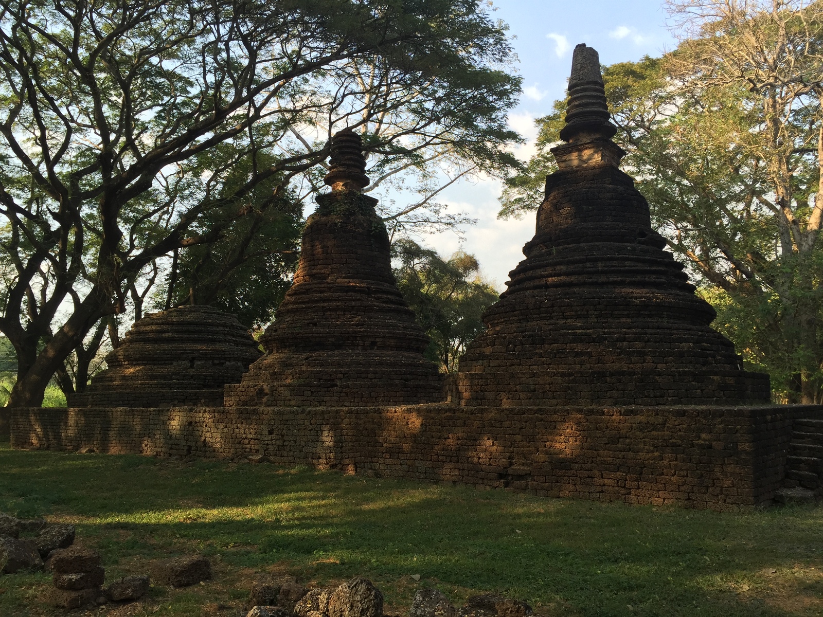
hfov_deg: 61.7
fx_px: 689
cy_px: 308
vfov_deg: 48.2
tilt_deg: +7.3
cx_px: 412
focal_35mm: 29
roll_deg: -1.5
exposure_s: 1/430
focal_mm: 4.15
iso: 32
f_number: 2.2
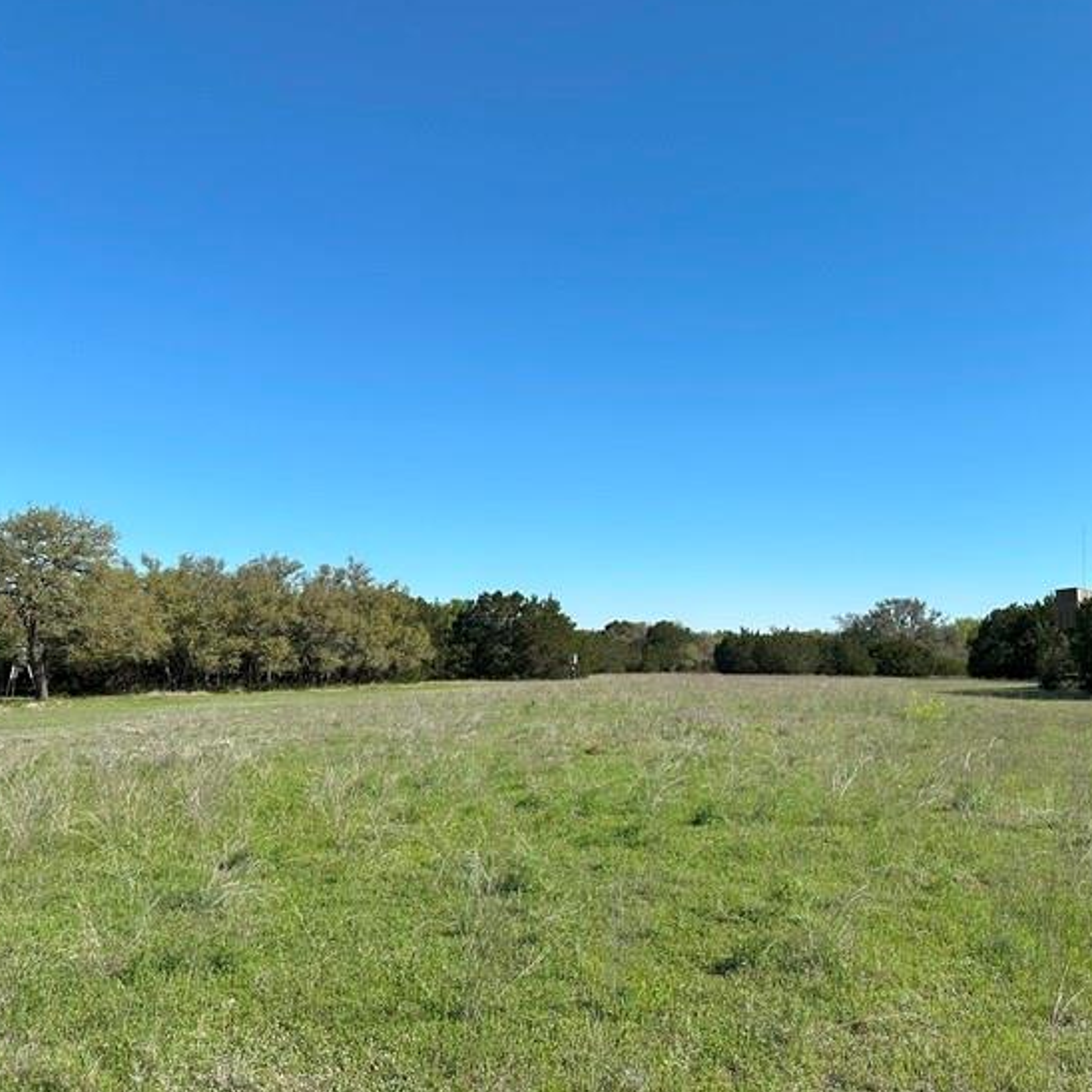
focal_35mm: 29
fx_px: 1035
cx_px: 658
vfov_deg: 55.6
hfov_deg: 55.2
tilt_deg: +5.5
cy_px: 550
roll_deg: -2.3
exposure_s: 1/4762
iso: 80
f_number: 1.78
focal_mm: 6.86
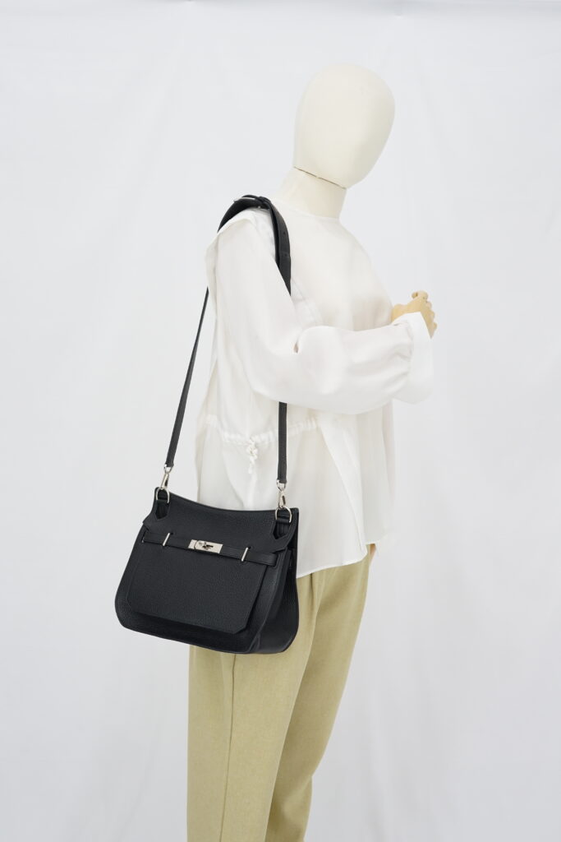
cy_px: 421
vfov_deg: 39.6
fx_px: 1168
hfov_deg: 27.0
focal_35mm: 50
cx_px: 280
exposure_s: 1/10
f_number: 6.3
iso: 640
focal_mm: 50
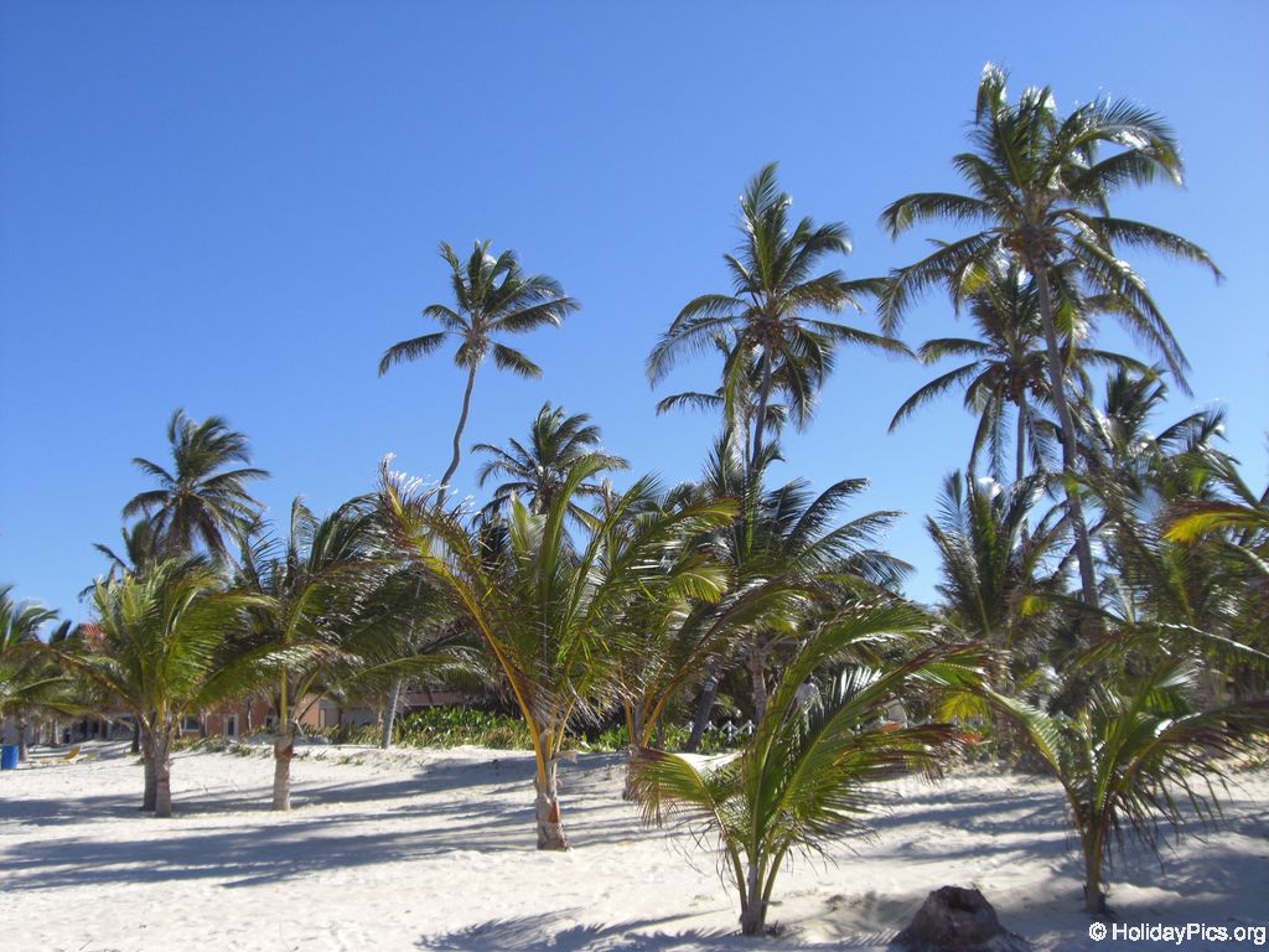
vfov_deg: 37.7
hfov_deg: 49.0
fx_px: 1393
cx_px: 634
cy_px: 476
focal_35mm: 38
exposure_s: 1/125
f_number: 8
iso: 64
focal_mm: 6.2
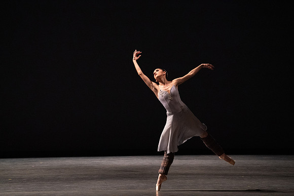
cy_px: 98
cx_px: 147
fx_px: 1634
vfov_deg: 6.9
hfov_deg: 10.3
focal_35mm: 200
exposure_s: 1/400
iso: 12800
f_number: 5
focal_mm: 200
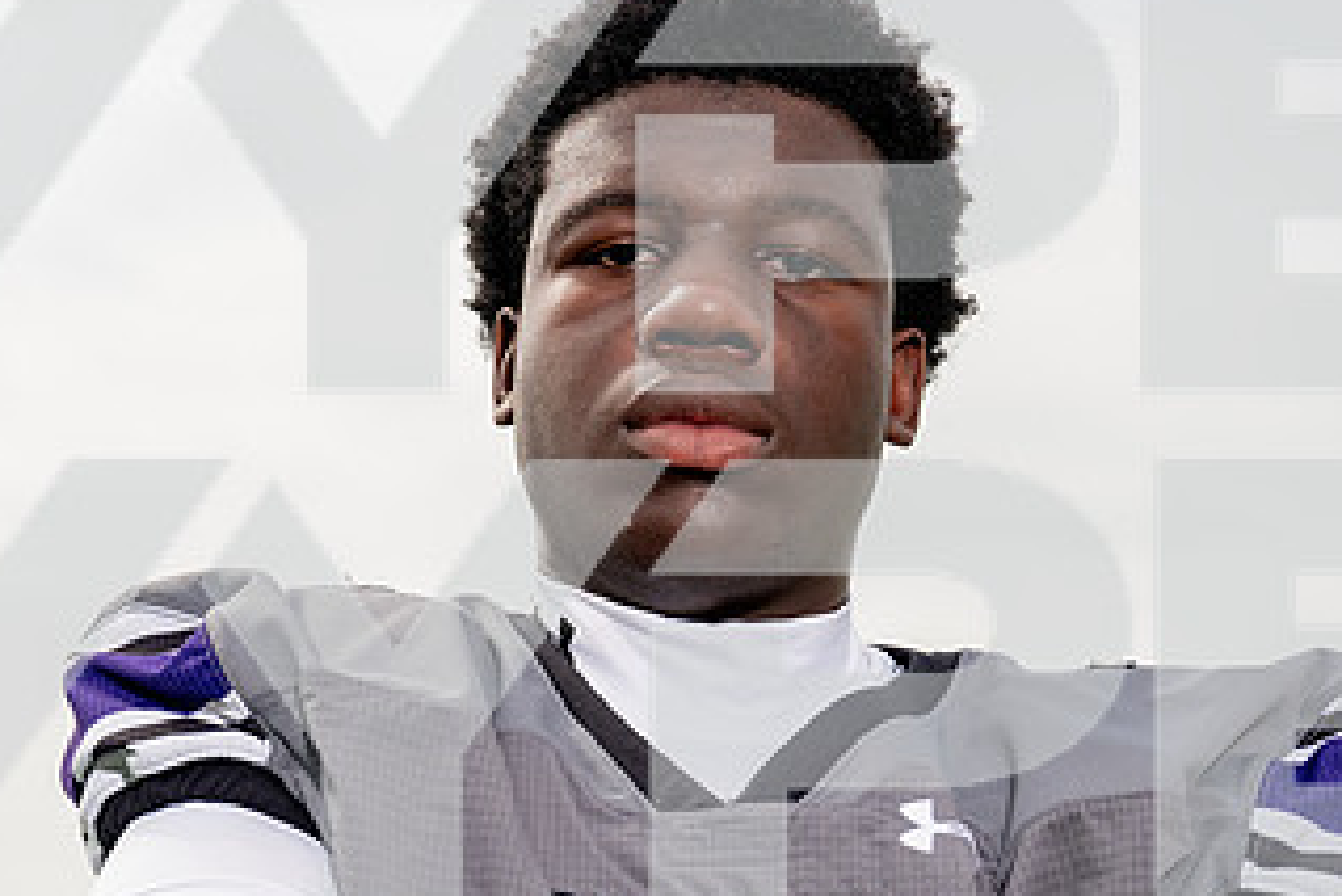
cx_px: 568
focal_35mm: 80
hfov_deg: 25.3
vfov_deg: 17.0
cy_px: 684
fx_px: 2983
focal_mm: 44
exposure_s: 1/800
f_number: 5.6
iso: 125
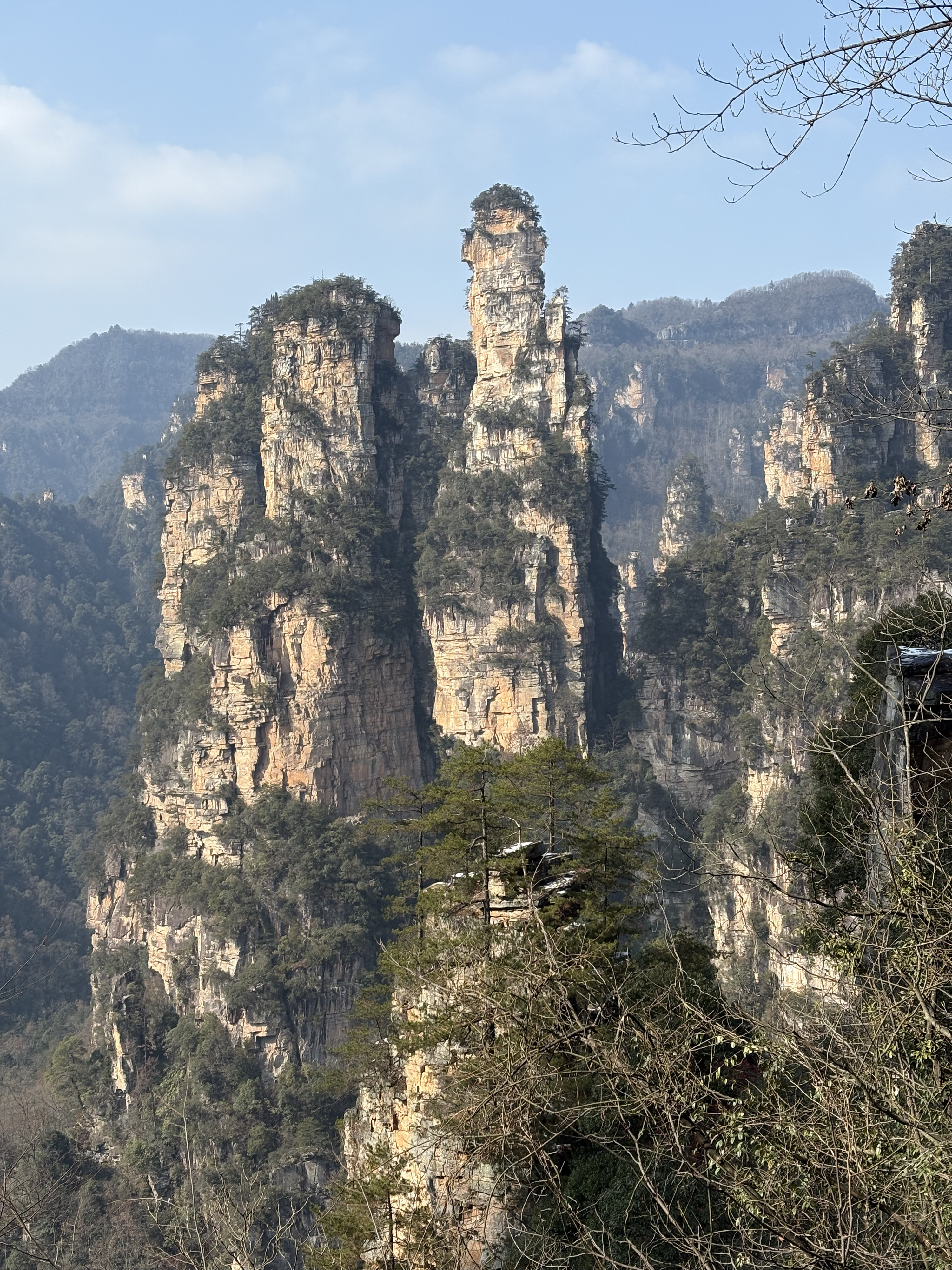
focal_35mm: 52
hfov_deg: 28.0
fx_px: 1907
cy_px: 635
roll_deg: -0.2
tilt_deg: -1.6
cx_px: 476
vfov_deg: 36.8
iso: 32
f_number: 1.6
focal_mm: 5.96
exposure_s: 1/1957
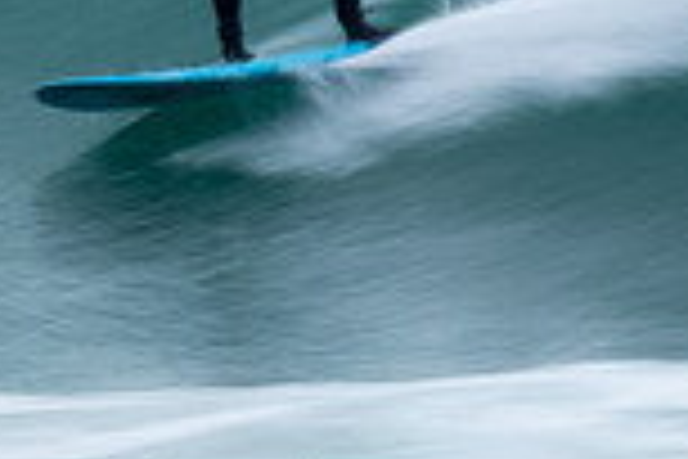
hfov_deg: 0.7
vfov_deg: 0.5
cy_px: -227
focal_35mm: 2841
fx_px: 54290
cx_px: 117
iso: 100
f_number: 22
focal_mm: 500
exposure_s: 1/20
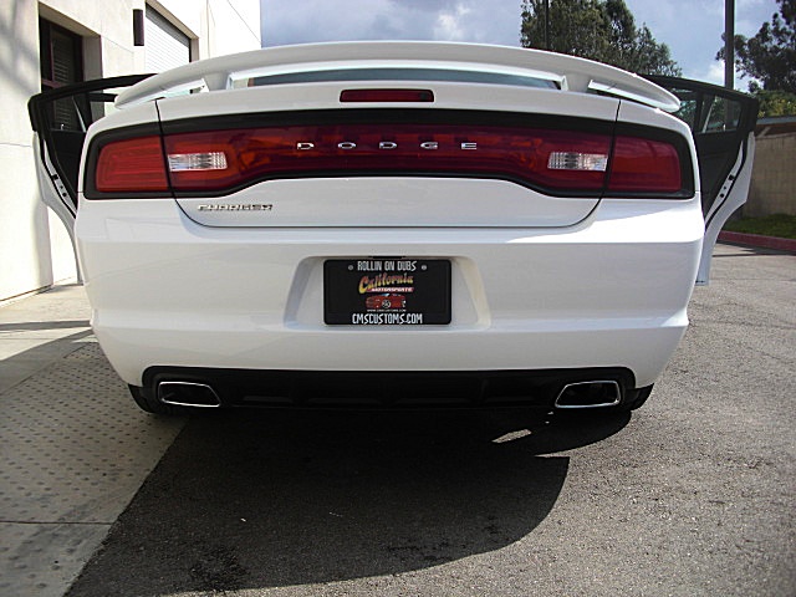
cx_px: 398
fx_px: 828
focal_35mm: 36
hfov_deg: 51.4
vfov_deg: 39.7
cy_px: 298
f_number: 2.8
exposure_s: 1/800
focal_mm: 6.3
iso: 50
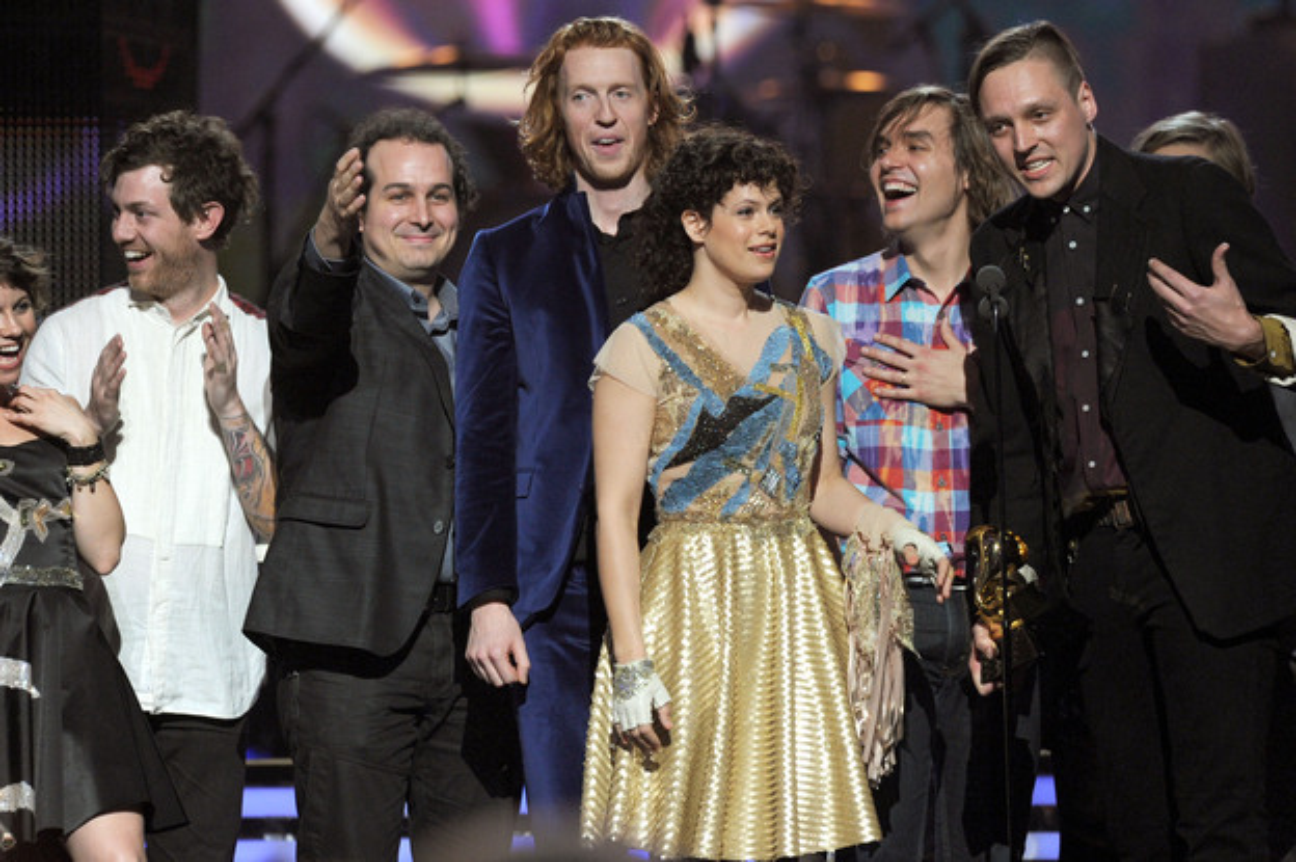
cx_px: 648
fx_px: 14388
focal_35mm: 400
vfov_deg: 3.4
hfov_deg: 5.2
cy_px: 431
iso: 2500
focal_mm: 400
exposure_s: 1/320
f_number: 4
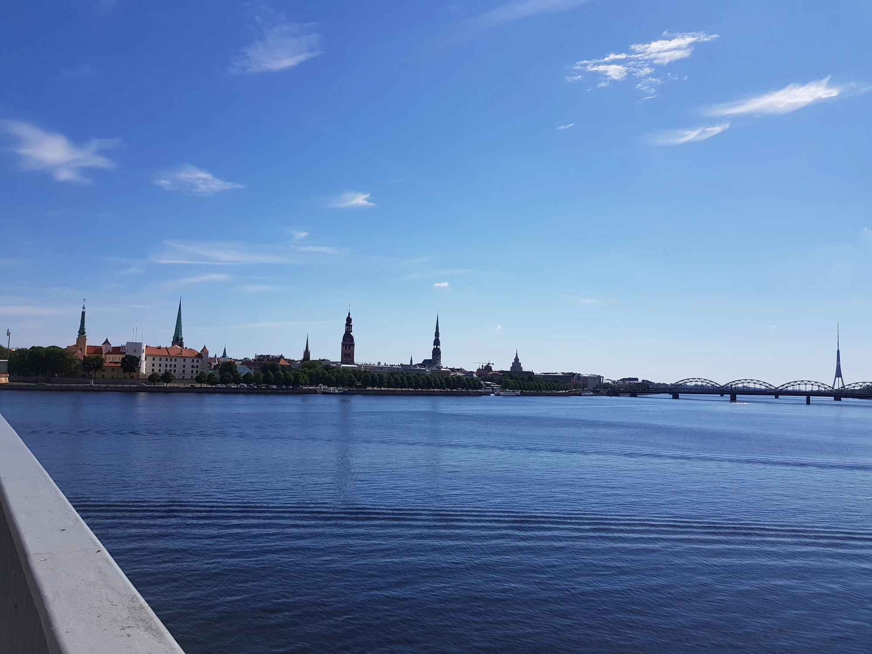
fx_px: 655
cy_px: 327
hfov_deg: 67.3
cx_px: 436
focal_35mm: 26
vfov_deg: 53.1
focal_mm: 4.2
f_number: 1.7
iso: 40
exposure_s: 1/4592
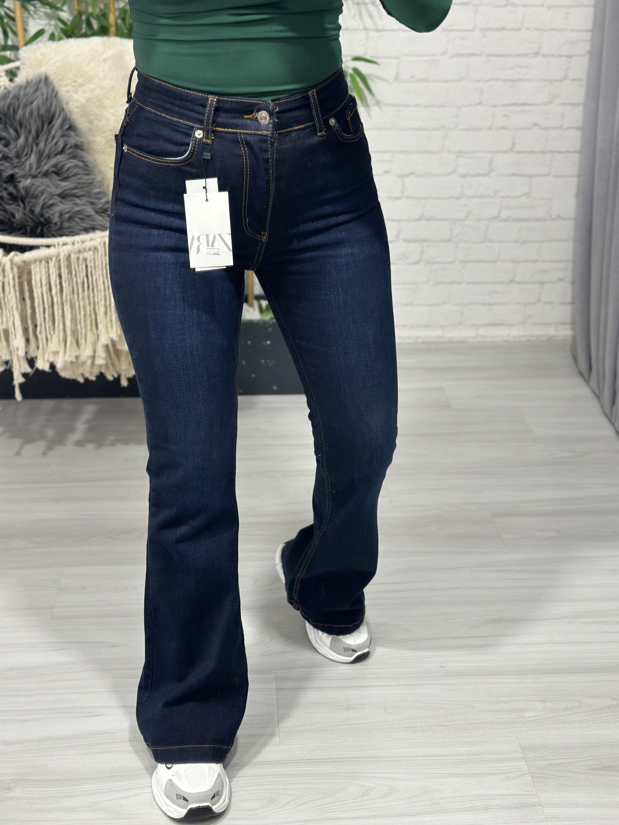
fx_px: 1144
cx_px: 310
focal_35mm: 48
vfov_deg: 39.7
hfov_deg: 30.3
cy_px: 412
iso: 100
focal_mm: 6.86
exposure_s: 1/100
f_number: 1.78
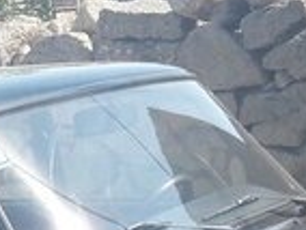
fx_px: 1151
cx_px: 28
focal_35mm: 130
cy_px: 324
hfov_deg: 15.0
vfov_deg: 11.1
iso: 40
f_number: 1.9
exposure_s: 1/750
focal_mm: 3.7
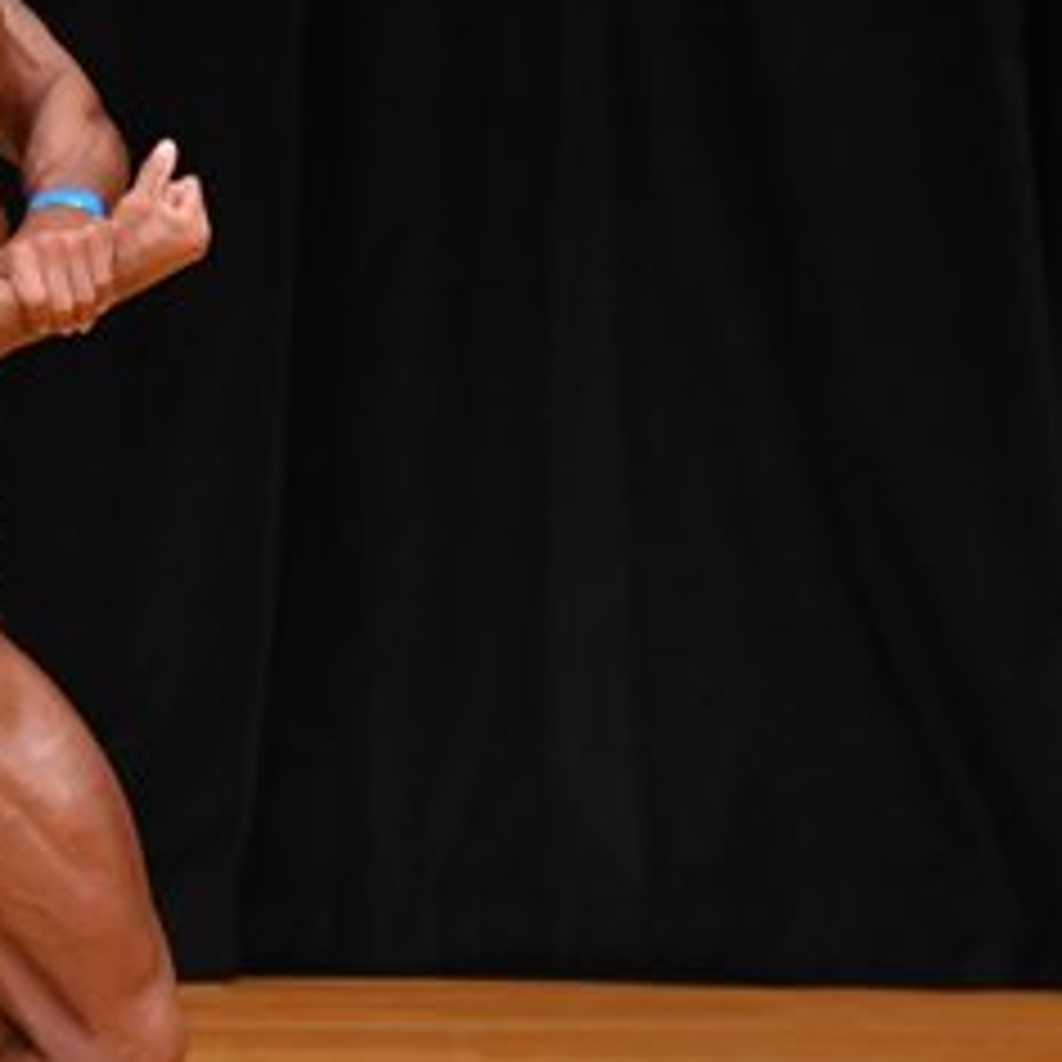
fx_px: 27629
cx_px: -124
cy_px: 680
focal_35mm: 796
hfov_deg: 2.2
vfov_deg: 2.2
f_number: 5.6
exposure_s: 1/400
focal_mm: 190
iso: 3200
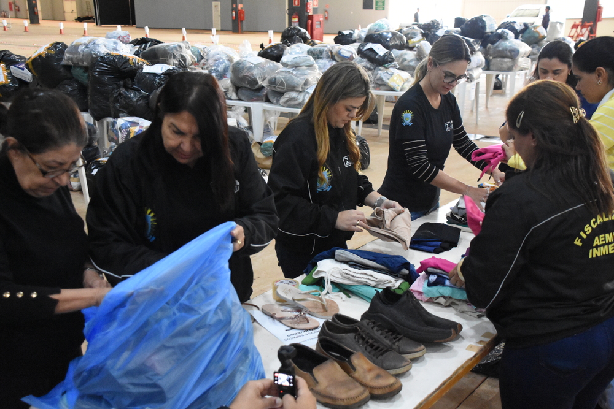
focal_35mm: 39
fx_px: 665
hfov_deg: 49.5
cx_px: 307
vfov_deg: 34.2
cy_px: 204
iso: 10000
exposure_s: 1/320
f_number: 4.5
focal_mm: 26
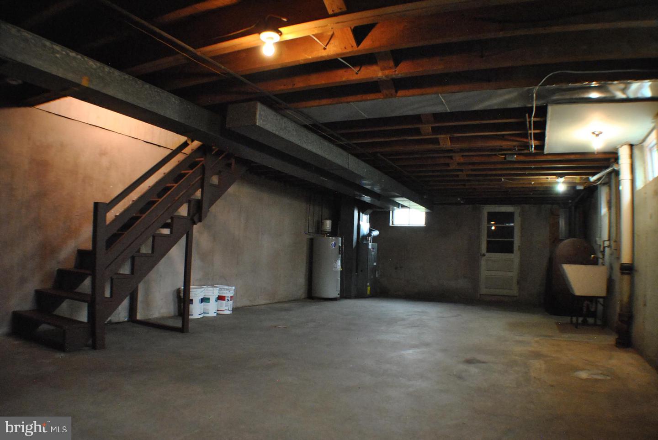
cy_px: 220
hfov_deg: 61.9
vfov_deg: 43.7
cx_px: 329
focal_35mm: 30
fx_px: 549
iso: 1000
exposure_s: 1/30
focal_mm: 20
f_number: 3.8
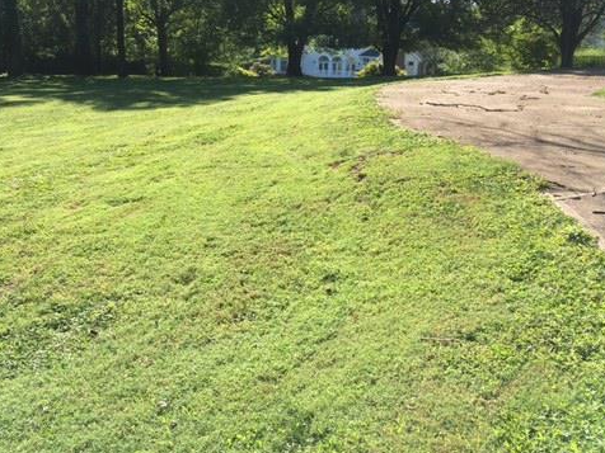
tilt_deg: -14.7
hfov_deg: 47.7
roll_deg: -1.1
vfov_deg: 36.8
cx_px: 257
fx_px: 682
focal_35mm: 39
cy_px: 217
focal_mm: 4.15
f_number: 2.2
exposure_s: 1/601
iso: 25
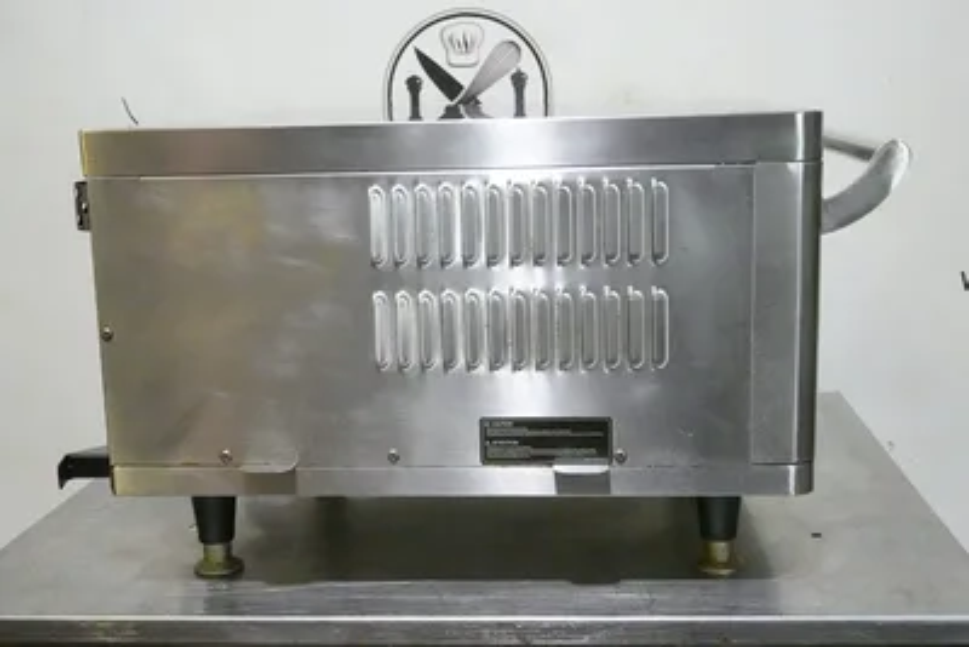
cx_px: 484
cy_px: 324
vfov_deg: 29.3
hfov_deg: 42.7
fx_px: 1239
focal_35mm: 46
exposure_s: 1/320
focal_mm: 17.19
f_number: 4
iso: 6400
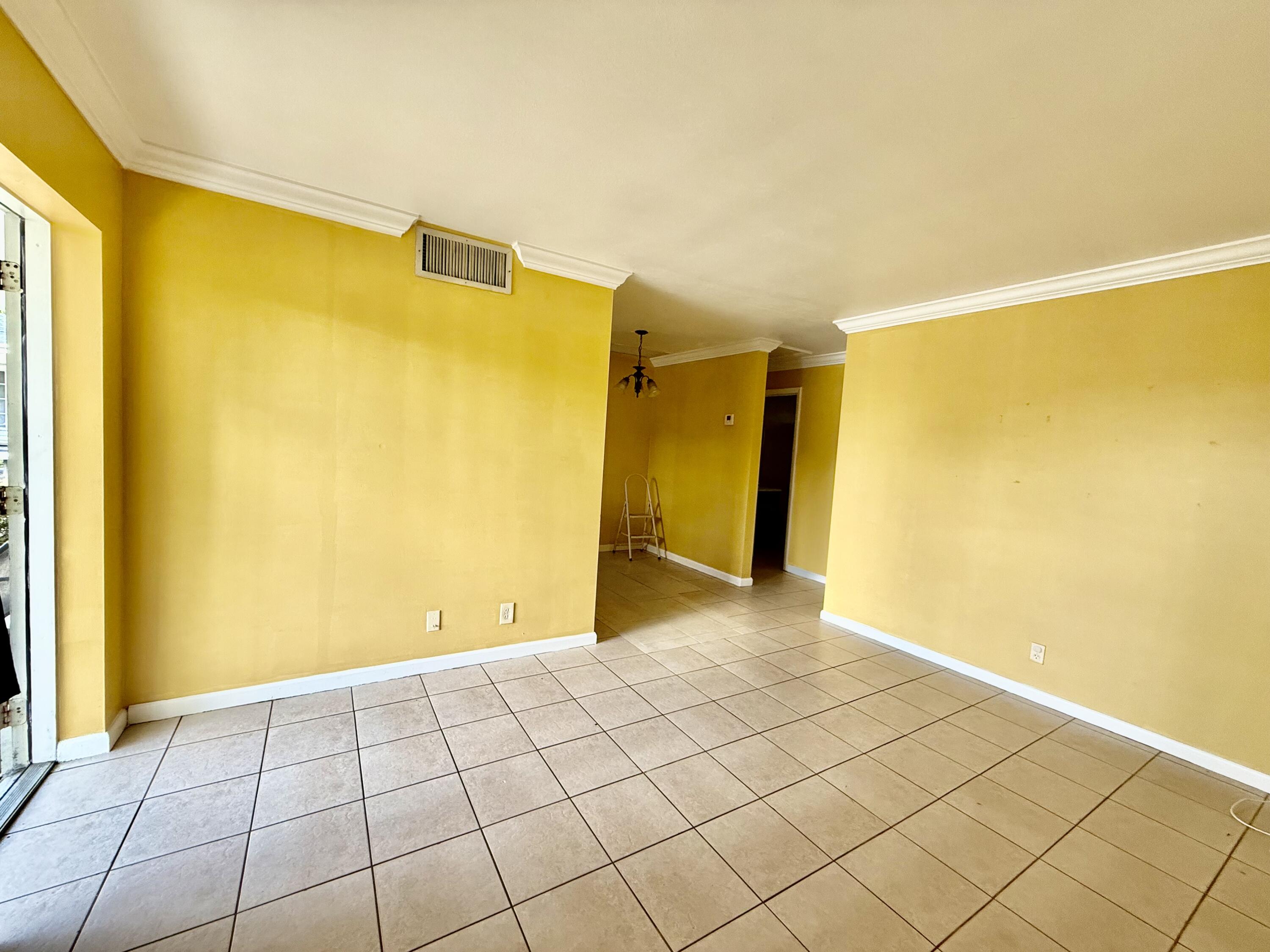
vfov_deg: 85.7
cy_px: 476
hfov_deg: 102.1
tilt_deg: -3.5
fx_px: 514
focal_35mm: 14
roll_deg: -3.8
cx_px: 635
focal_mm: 2.22
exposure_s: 1/99
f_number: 2.2
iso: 250
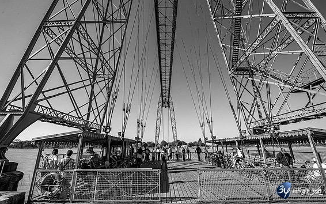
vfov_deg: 74.8
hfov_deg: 101.4
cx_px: 160
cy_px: 96
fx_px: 133
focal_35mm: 15
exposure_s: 1/640
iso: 400
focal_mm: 14
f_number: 13
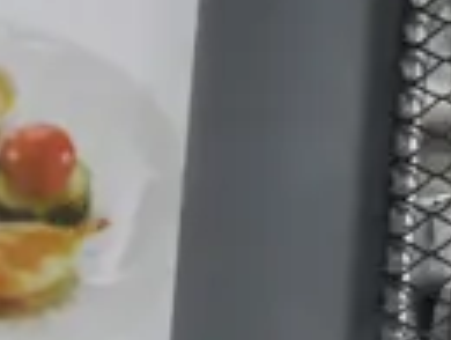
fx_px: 4529
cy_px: -141
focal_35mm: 347
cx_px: 1110
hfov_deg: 5.5
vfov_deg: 4.3
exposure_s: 1/60
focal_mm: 22
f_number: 4.7
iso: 1250
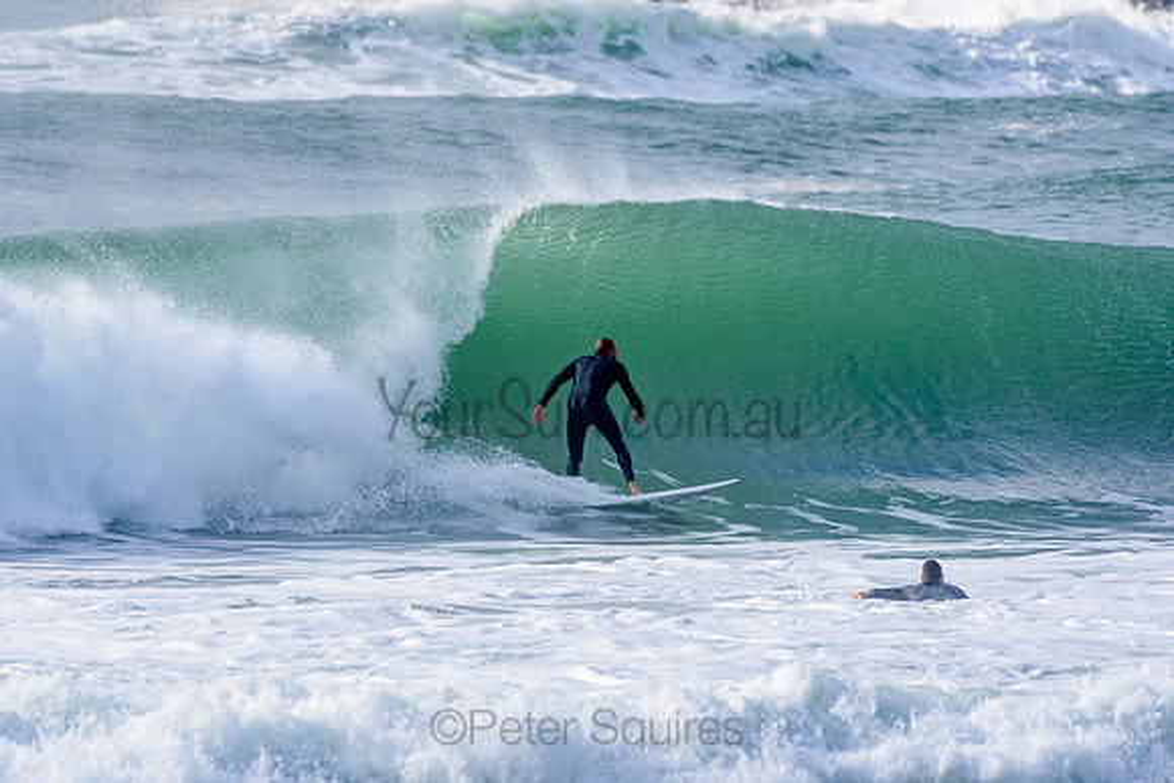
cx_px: 587
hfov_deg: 2.7
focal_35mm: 750
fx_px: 24463
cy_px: 392
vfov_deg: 1.8
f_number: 5.6
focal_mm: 500
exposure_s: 1/2000
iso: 450
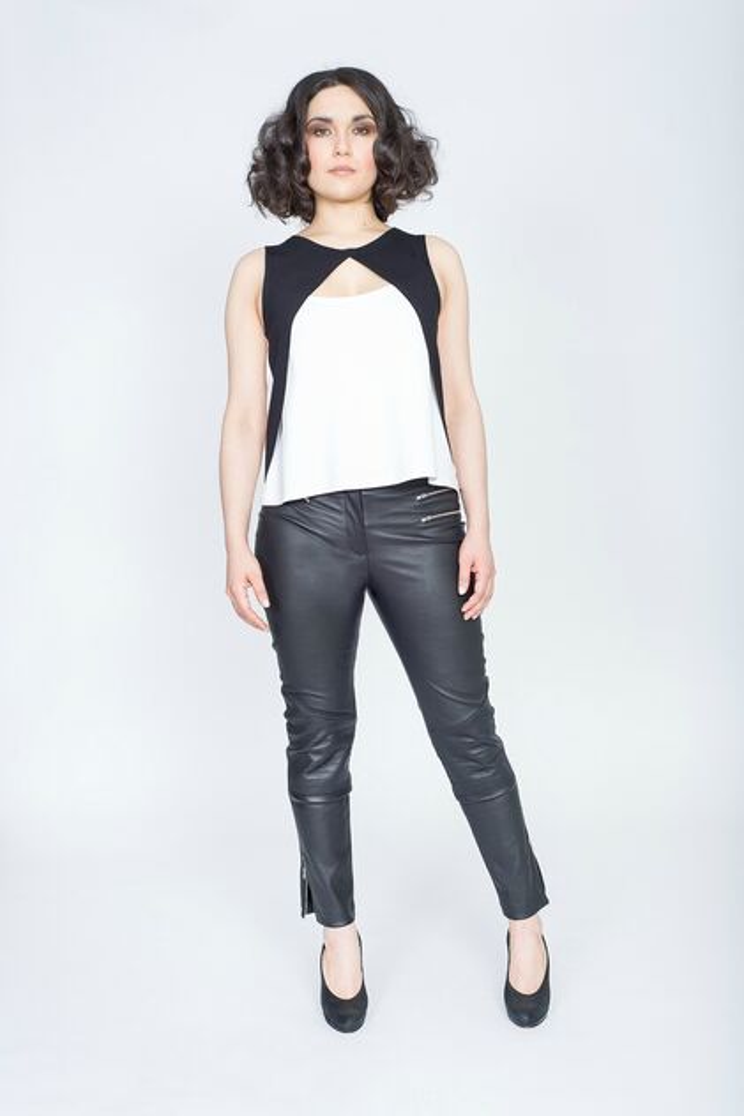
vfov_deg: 39.6
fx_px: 1551
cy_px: 558
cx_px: 372
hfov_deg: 27.0
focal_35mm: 50
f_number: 6.3
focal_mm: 50
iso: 200
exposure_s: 1/250
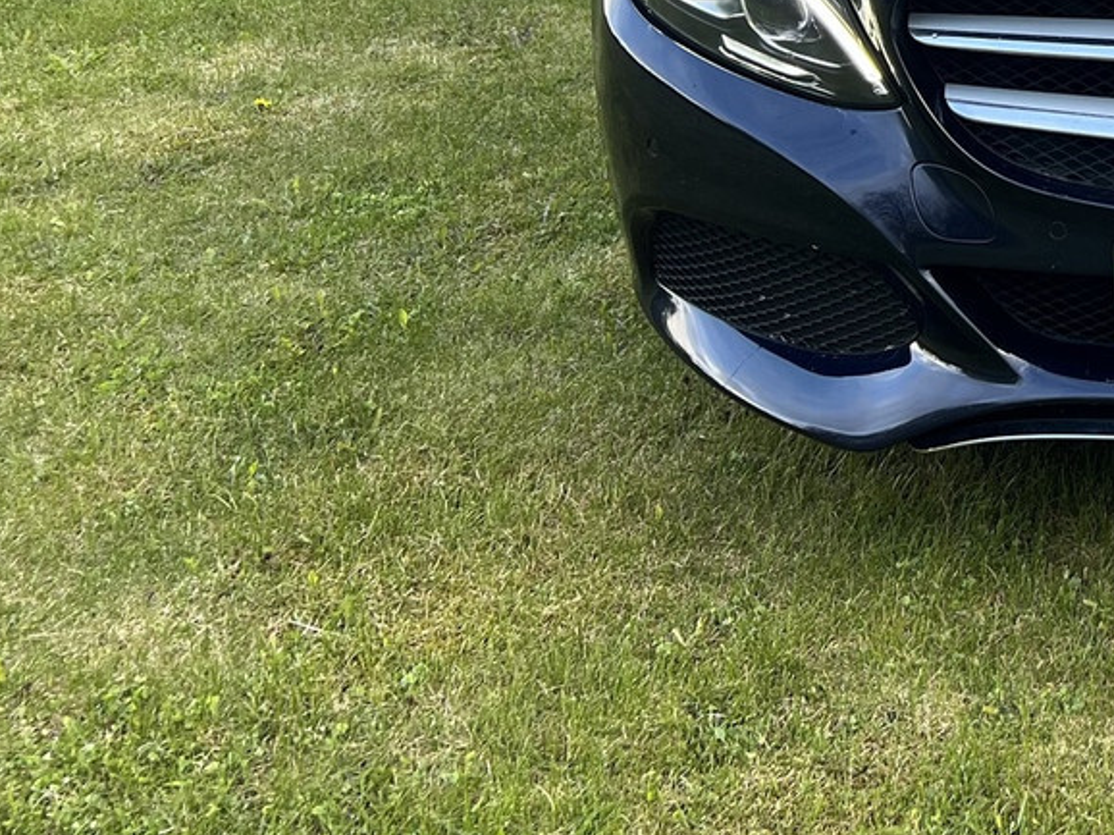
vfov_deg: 19.3
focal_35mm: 72
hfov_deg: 23.7
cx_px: 1471
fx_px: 2316
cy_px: -164
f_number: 1.5
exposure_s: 1/166
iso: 40
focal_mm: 5.7
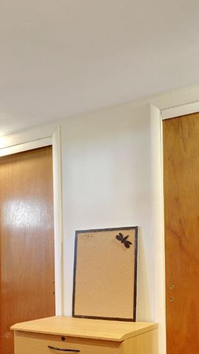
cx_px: 9
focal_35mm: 44
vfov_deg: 45.0
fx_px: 413
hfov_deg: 26.0
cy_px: 260
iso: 200
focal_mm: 16
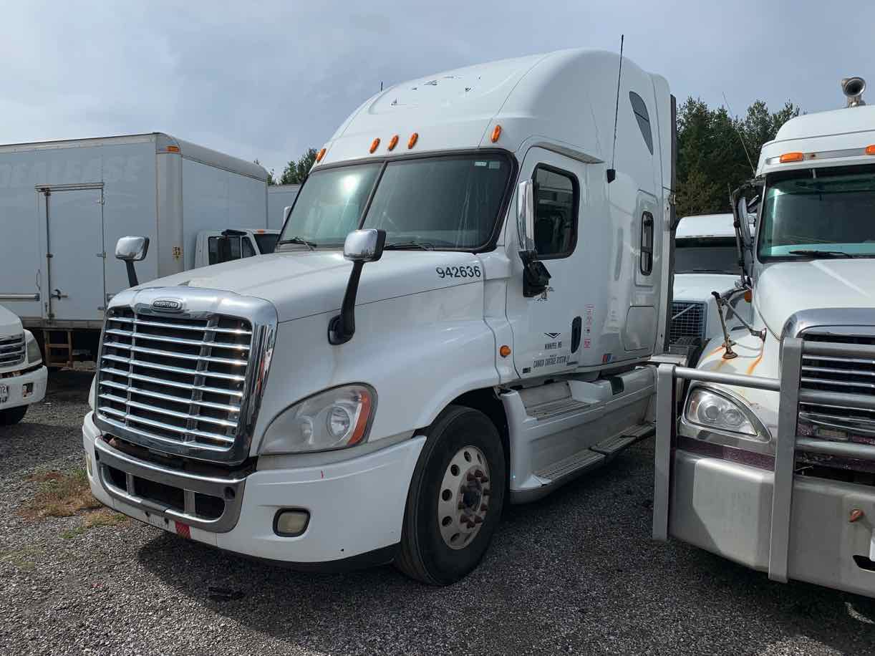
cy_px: 328
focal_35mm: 26
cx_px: 438
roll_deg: +0.1
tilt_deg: -2.0
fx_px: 657
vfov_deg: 53.0
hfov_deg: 67.3
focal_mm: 4.25
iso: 25
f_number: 1.8
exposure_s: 1/3289
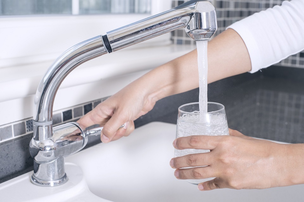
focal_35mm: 50
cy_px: 101
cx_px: 152
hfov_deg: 39.6
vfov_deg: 27.0
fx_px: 422
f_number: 7.1
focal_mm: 50
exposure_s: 1/100
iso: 100
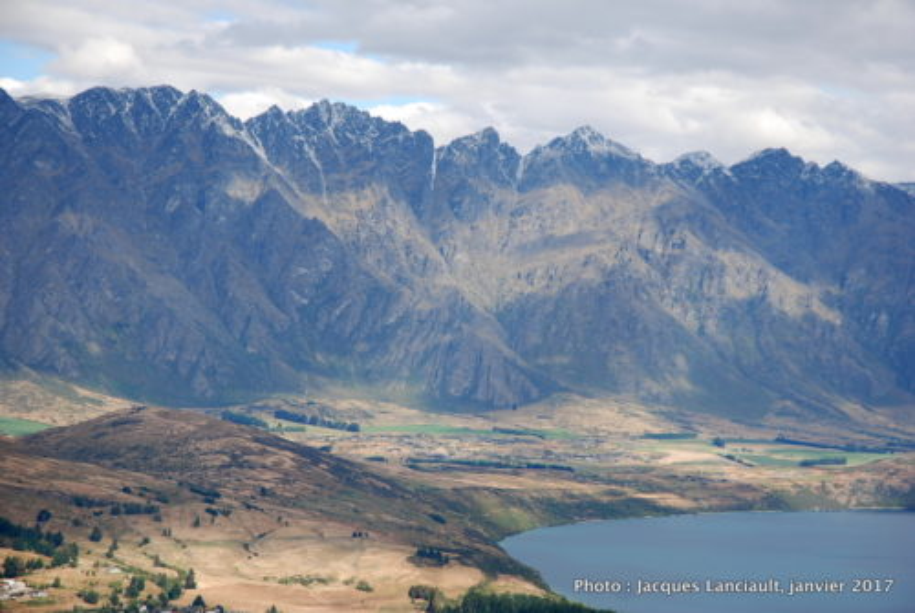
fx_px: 2367
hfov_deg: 21.9
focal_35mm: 93
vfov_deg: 14.8
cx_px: 458
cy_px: 306
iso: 200
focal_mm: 62
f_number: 5.6
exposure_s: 1/500
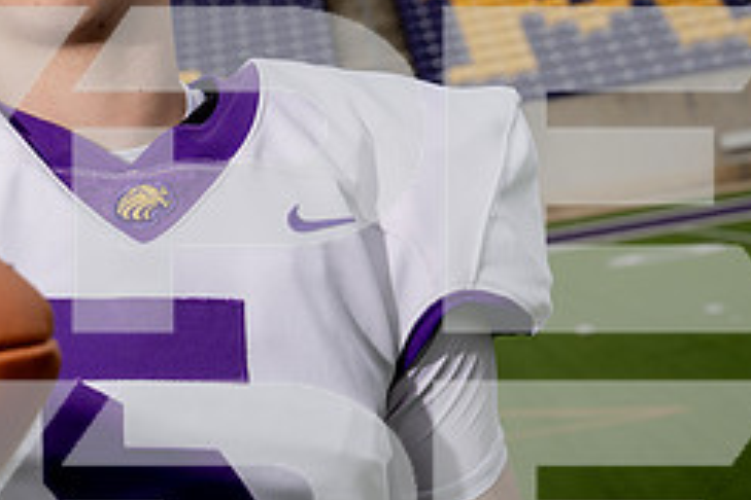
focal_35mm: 143
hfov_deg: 14.1
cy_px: 171
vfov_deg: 9.6
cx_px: 12
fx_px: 2983
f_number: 8
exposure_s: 1/250
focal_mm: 60
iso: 100
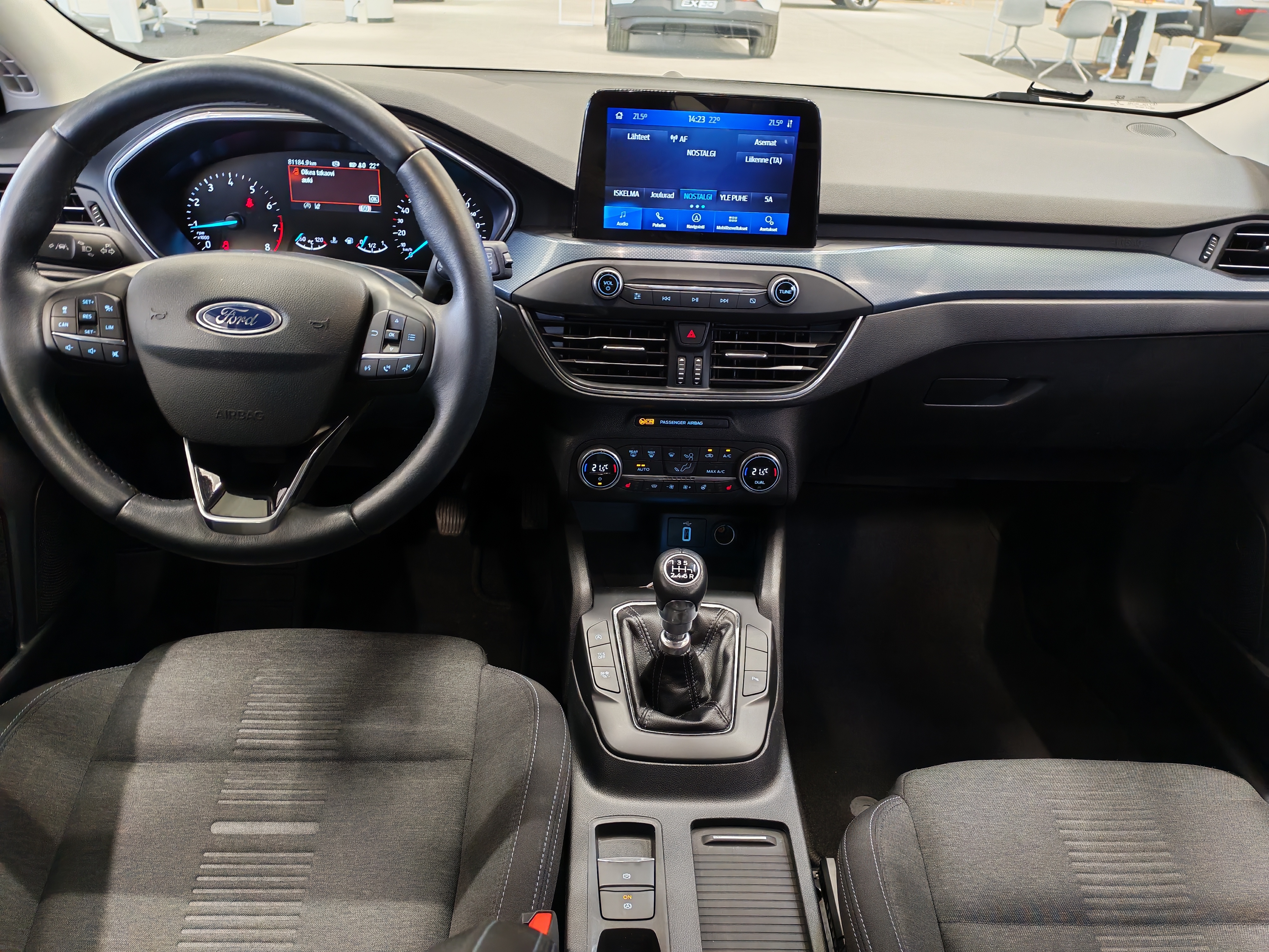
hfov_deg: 65.3
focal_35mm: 27
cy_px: 476
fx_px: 990
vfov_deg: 51.4
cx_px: 634
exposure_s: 1/50
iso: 800
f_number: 1.9
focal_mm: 6.12
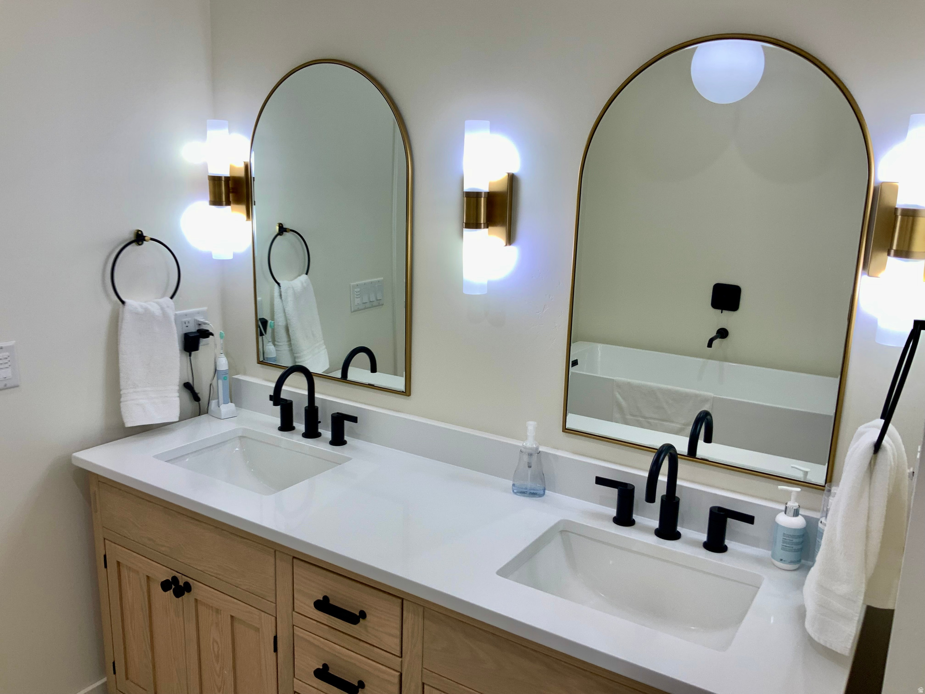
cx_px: 462
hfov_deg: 61.7
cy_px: 347
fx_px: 775
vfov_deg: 48.2
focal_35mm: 29
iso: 20
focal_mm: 3
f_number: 1.8
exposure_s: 1/120
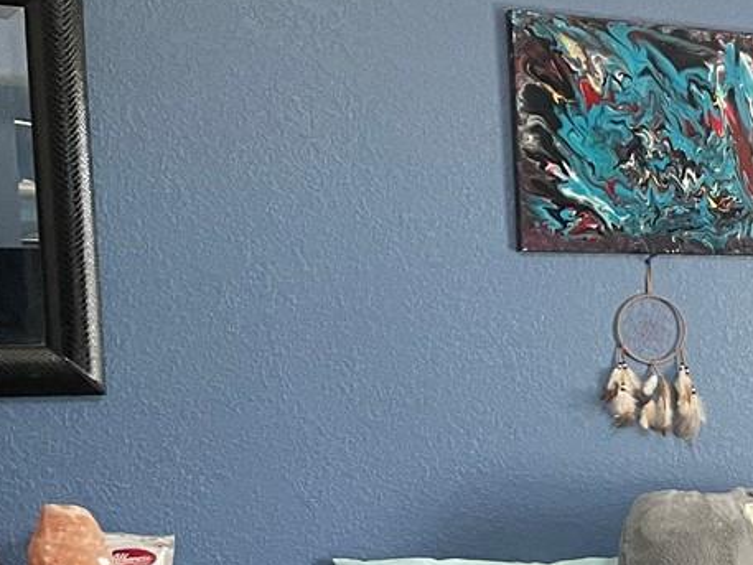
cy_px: 572
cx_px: 1228
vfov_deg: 15.9
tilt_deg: -6.3
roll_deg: -0.5
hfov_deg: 18.3
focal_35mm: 91
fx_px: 1980
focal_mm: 4.2
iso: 80
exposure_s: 1/60
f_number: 1.6
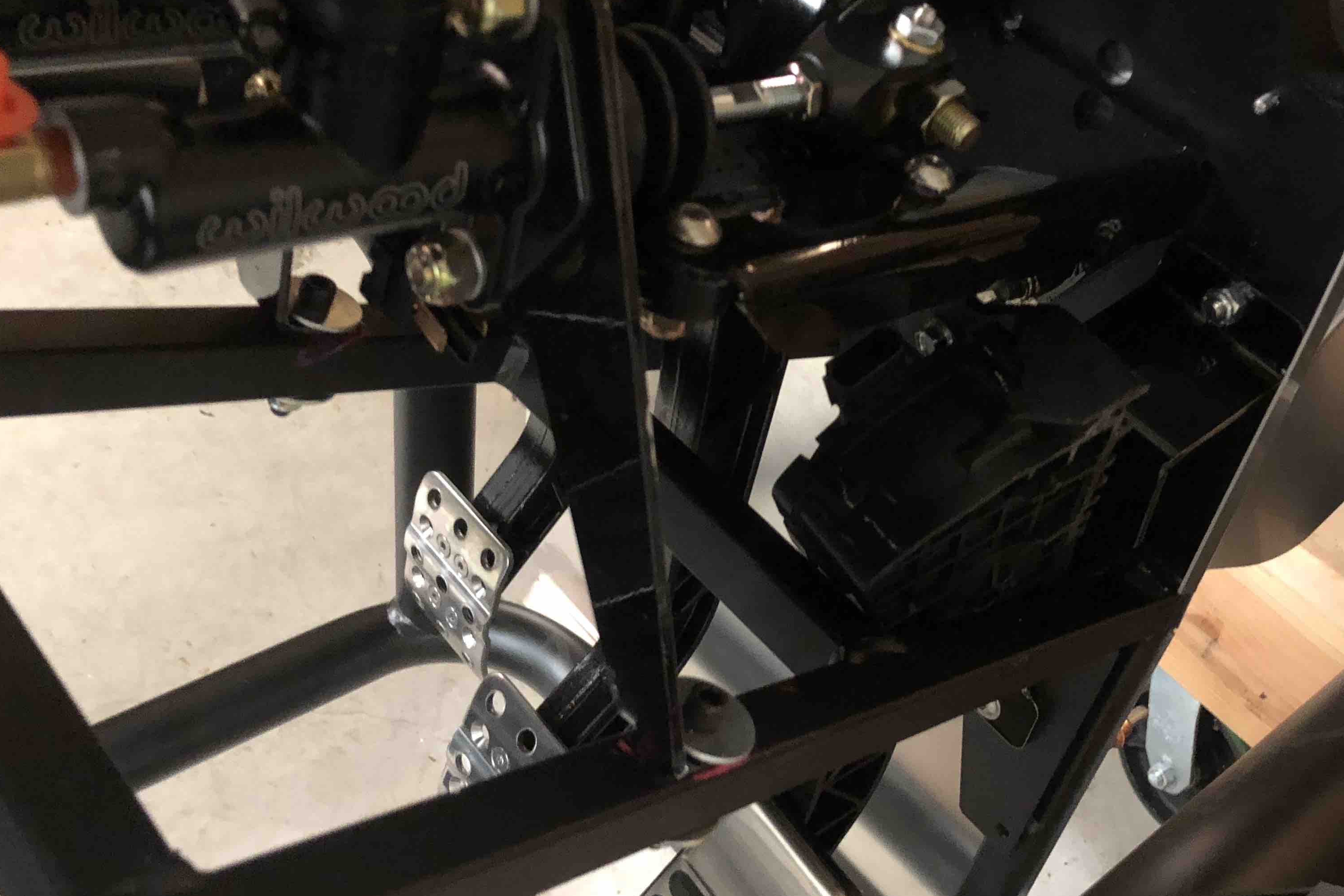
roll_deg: -14.0
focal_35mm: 39
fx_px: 1456
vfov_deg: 34.2
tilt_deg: -40.4
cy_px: 434
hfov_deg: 49.3
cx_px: 791
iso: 160
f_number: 1.8
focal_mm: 4
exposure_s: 1/4
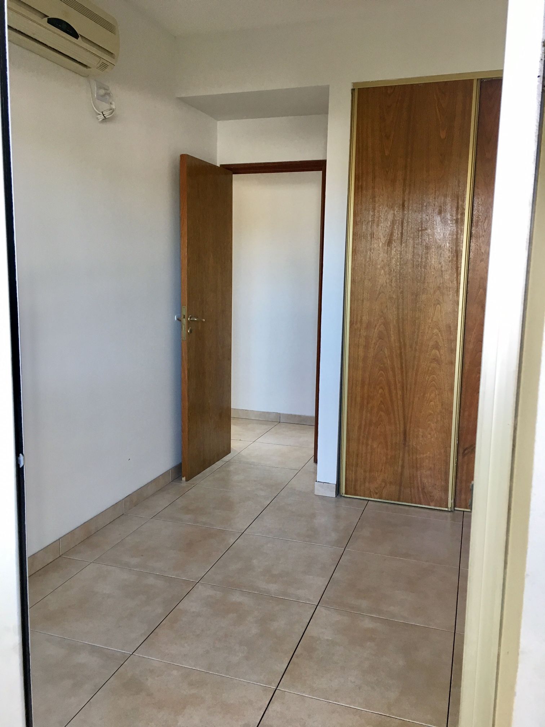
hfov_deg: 48.2
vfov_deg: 61.7
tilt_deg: -8.7
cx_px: 272
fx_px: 609
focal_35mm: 29
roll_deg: -1.0
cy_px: 364
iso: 50
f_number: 2.2
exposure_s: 1/33
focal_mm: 4.15
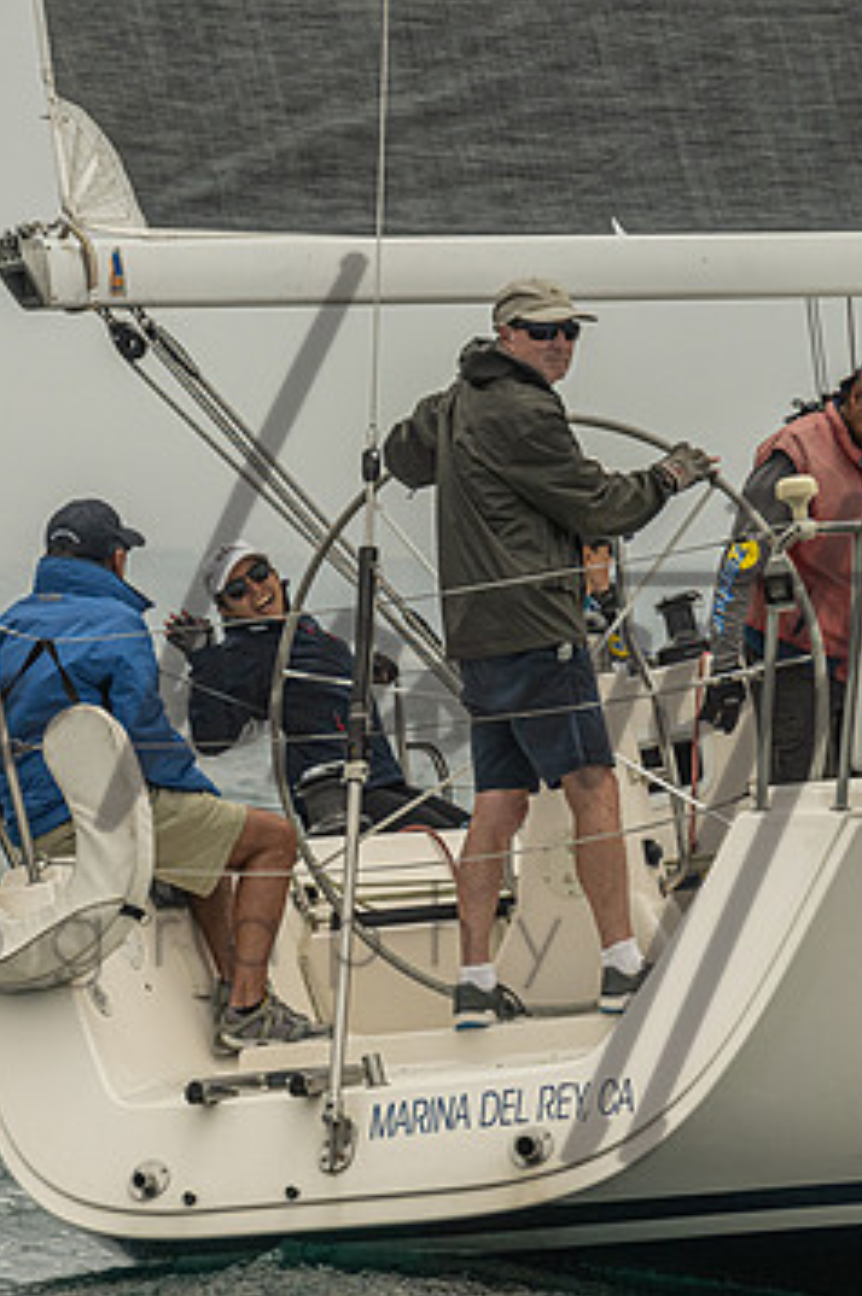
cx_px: 129
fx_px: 12306
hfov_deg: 4.0
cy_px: 627
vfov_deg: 6.0
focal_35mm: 342
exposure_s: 1/2500
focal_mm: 165
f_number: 6.3
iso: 400
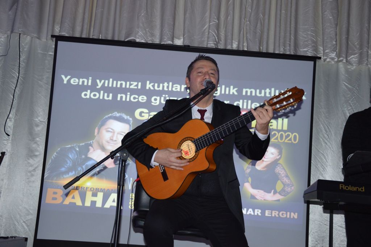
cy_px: 124
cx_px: 186
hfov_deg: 38.9
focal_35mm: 51
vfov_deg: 26.4
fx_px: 525
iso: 1100
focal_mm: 34
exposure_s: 1/60
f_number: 4.2
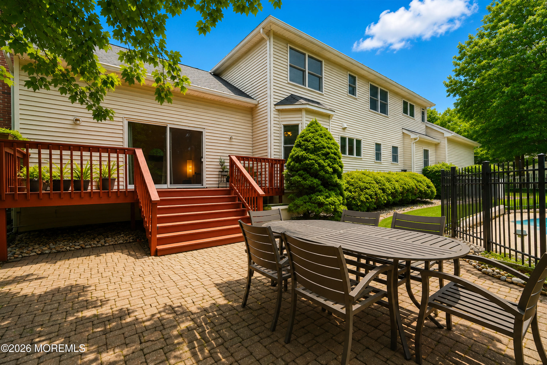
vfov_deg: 73.7
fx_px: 243
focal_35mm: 16
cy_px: 182
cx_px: 274
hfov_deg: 96.7
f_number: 4.5
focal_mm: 16
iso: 100
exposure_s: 1/80
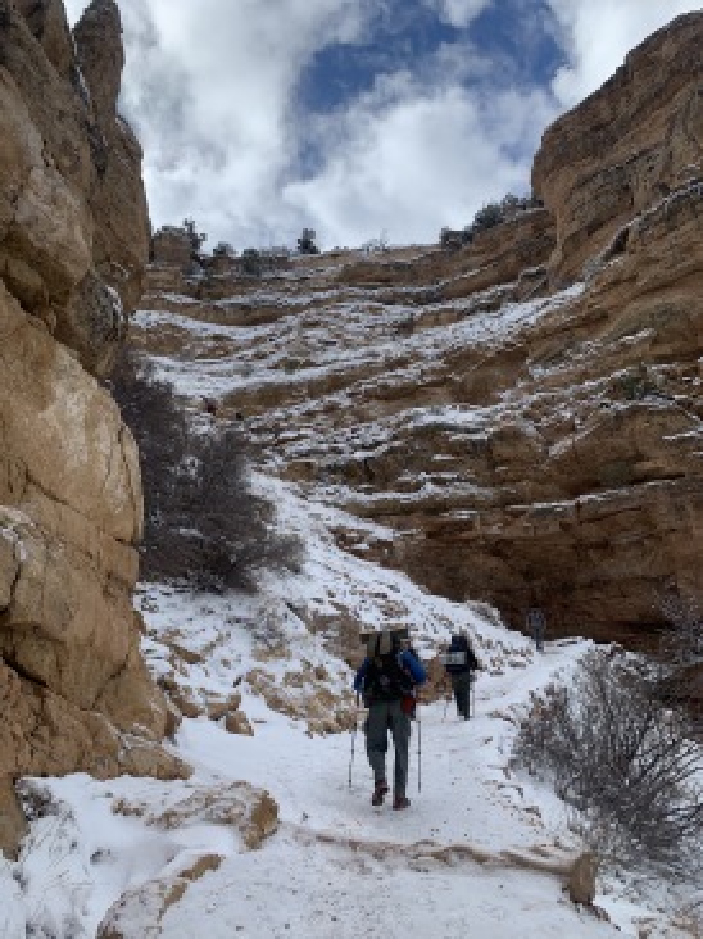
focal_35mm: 26
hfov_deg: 53.0
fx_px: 705
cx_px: 352
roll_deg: +3.6
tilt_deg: +24.5
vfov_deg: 67.3
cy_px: 470
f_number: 1.8
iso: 25
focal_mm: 4.25
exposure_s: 1/2833
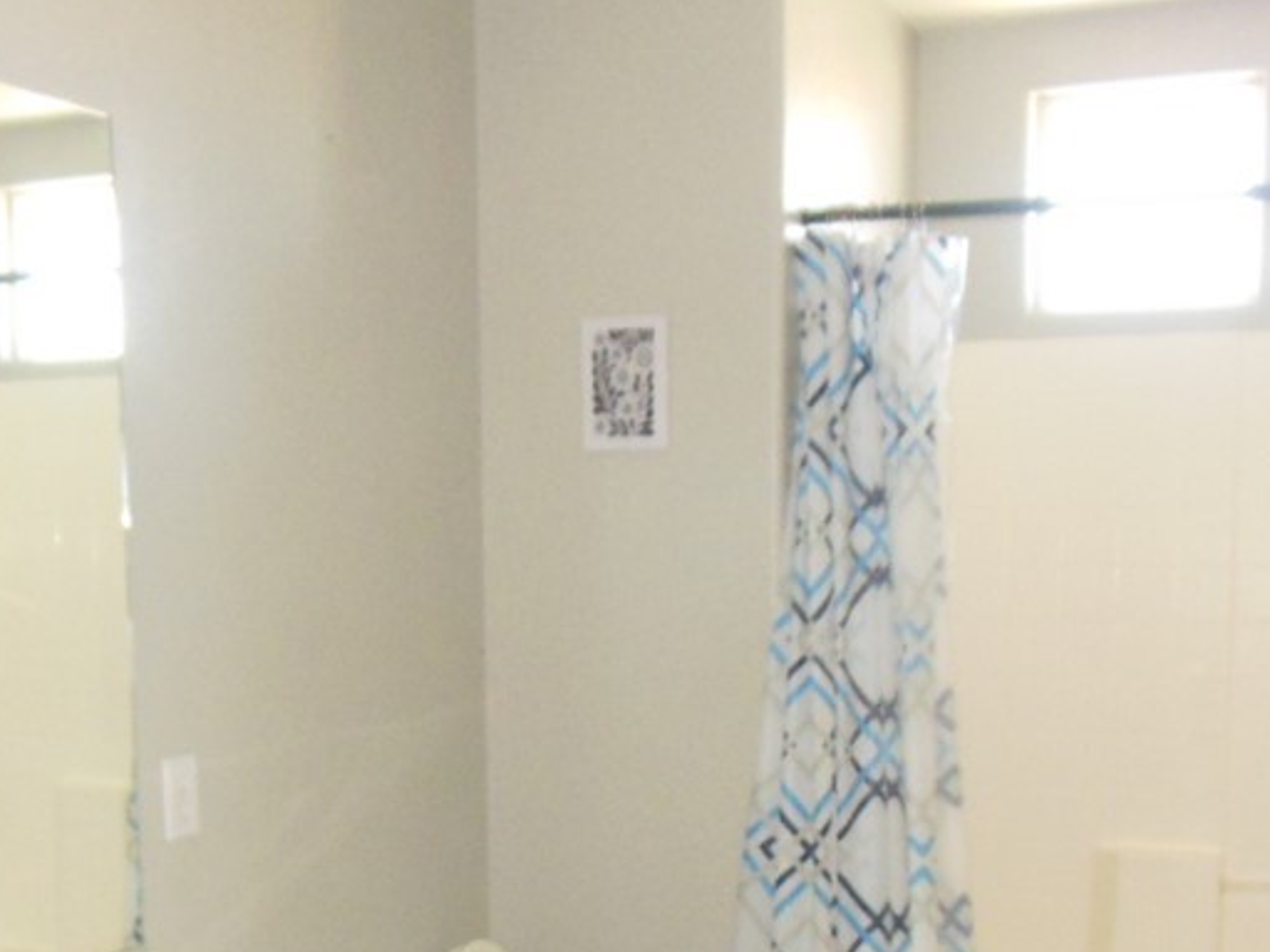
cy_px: 823
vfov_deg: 28.2
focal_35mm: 50
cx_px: 640
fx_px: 1834
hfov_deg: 38.2
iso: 1000
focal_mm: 4.5
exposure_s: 1/25
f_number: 6.4
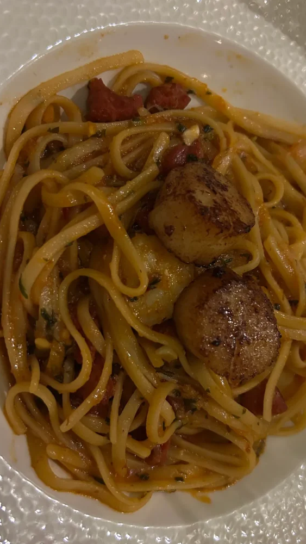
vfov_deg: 66.1
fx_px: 418
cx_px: 172
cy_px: 273
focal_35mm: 29
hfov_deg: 40.1
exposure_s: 1/25
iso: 500
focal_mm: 5.7
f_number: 1.5
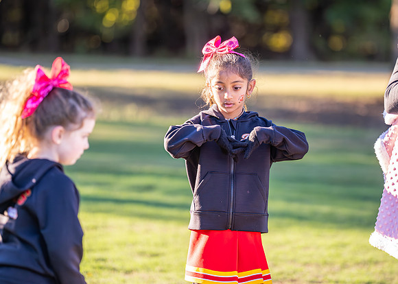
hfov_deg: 8.8
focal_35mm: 230
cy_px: 129
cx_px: 234
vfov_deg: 6.3
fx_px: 2599
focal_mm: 168
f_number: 2.8
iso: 320
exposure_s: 1/800
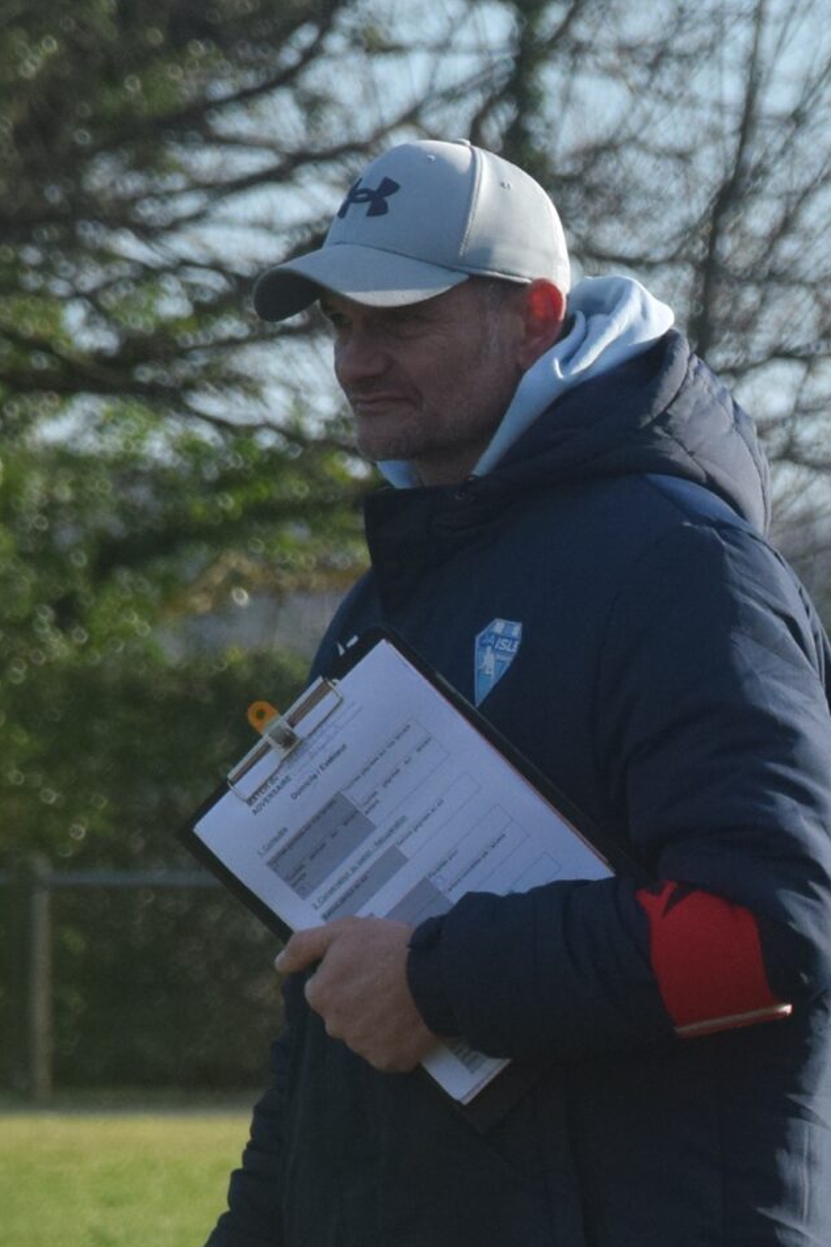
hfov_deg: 3.2
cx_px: 1592
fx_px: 14697
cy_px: 992
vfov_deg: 4.9
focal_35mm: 424
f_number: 5.6
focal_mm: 105
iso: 400
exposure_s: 1/1600
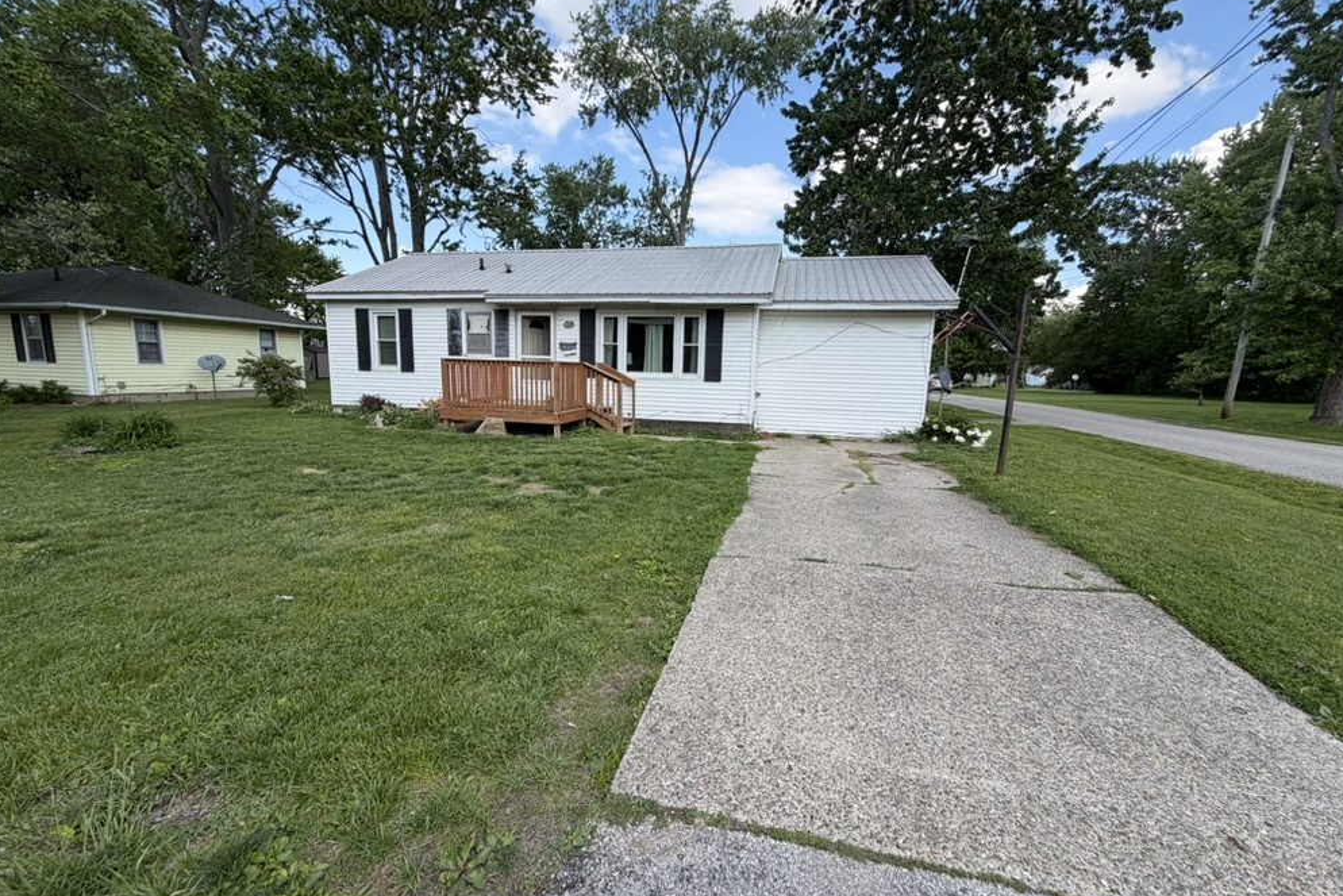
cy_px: 454
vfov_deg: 77.3
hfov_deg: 100.4
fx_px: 560
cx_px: 665
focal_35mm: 15
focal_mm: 2.22
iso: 40
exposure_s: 1/574
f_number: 2.2
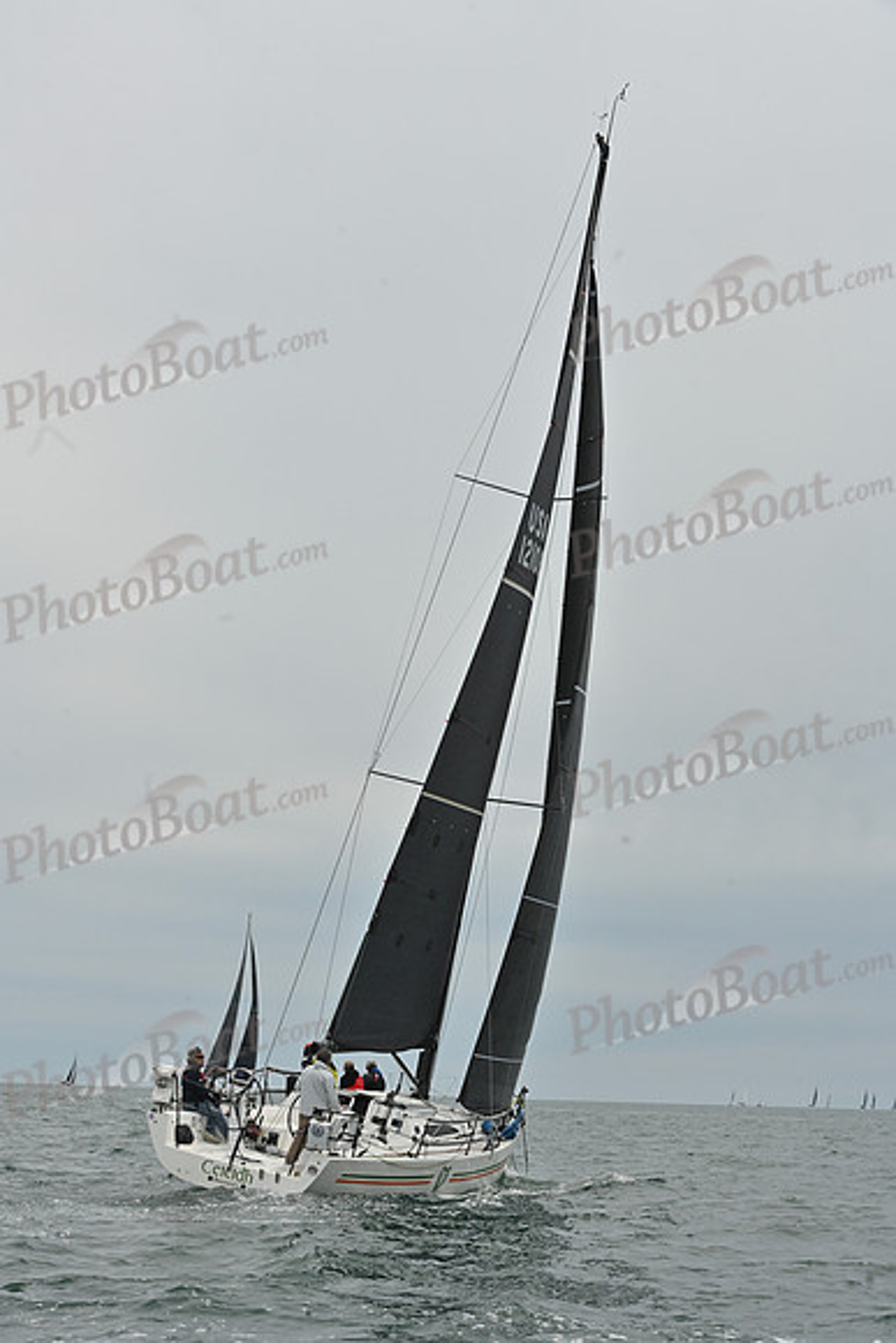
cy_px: 672
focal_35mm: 70
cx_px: 448
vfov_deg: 28.8
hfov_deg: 19.5
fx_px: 2612
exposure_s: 1/1000
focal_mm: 70
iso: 320
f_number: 10
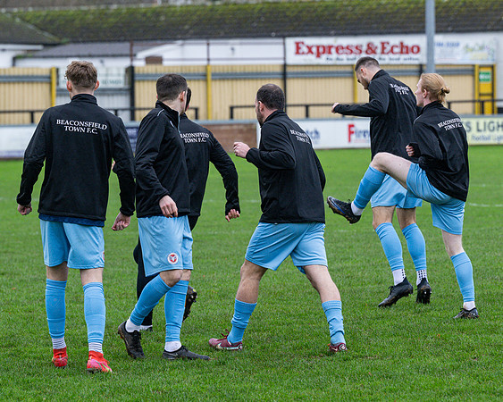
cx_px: 305
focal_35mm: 216
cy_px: 203
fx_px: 3217
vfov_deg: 7.2
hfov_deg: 8.9
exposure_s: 1/500
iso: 400
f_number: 4
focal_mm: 125
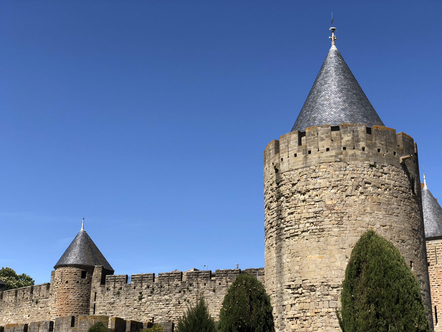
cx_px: 221
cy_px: 166
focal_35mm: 52
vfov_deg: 28.0
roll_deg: -0.5
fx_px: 664
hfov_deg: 36.8
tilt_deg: +19.9
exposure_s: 1/1066
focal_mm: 6
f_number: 2.4
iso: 16
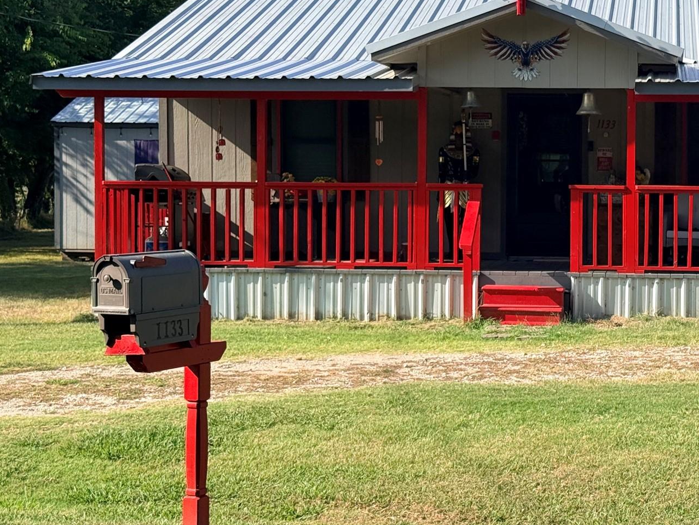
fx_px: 1555
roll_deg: -1.1
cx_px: 550
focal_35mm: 77
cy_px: 235
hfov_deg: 25.0
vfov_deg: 19.1
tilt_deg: -2.0
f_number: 1.78
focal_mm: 6.76
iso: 80
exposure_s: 1/3534
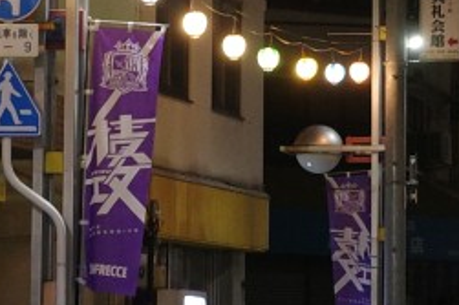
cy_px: 7
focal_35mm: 239
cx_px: 258
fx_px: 3045
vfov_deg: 5.7
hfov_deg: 8.6
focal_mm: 18.3
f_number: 2.8
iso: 640
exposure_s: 1/30
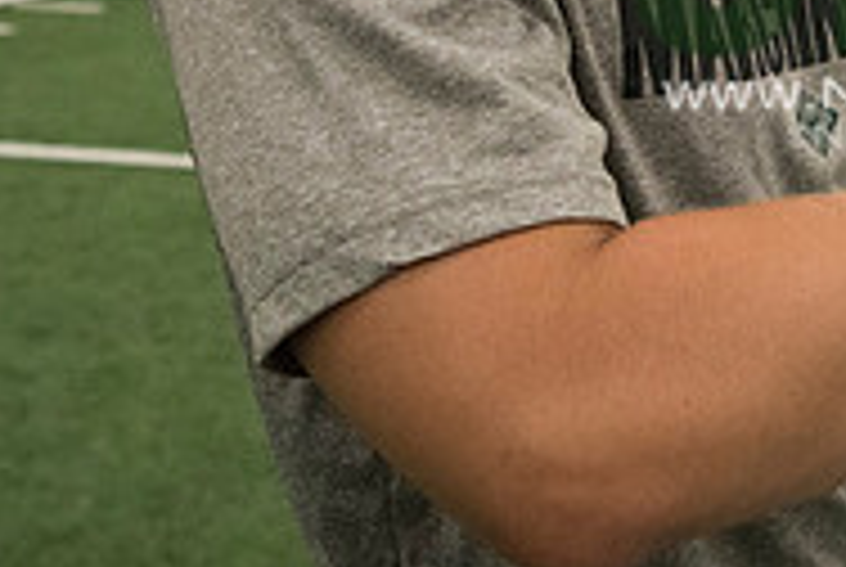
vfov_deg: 17.8
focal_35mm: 74
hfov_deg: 25.0
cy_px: -65
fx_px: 1742
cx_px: 972
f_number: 4
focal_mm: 24
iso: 3200
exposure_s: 1/400
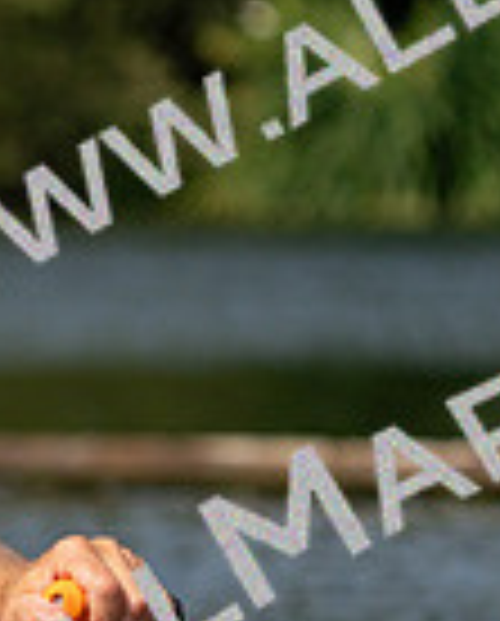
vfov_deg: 2.5
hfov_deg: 2.0
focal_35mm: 788
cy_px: 412
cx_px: -473
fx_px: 14528
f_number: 5.6
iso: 160
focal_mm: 200
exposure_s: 1/1600
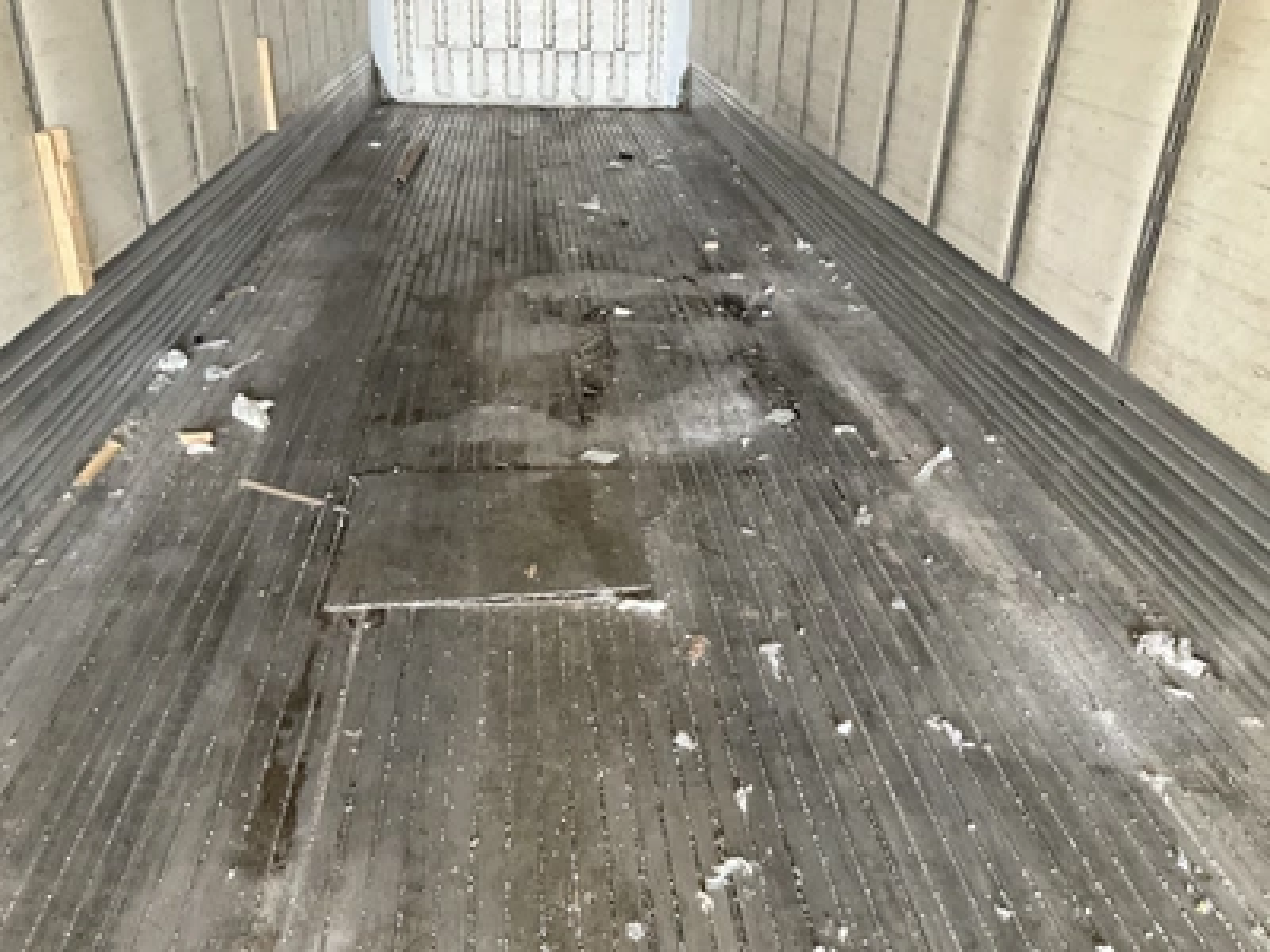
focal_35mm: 29
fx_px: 1064
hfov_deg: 61.7
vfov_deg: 48.2
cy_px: 476
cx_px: 635
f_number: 1.8
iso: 250
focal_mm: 3
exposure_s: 1/60
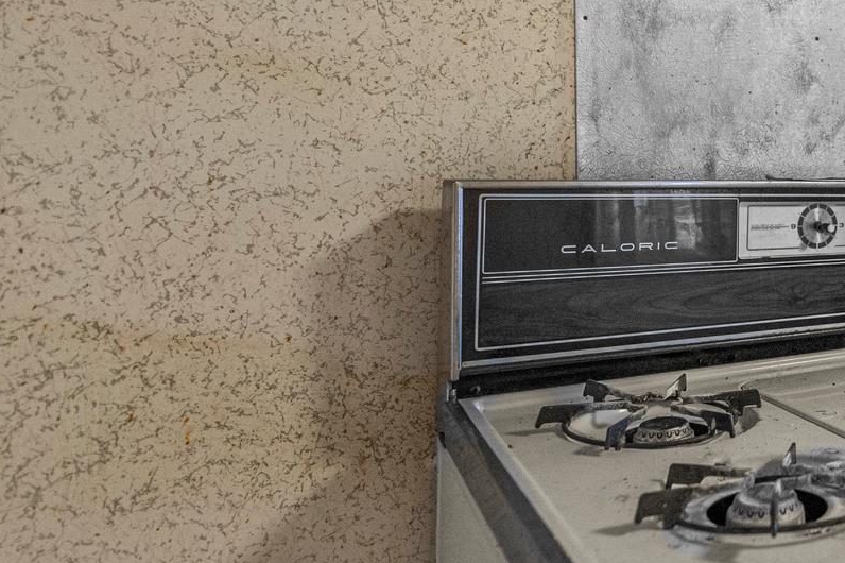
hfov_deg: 43.0
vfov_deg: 36.4
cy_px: 175
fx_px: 845
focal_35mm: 36
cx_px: 903
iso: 2000
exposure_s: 1/125
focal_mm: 14
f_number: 2.8
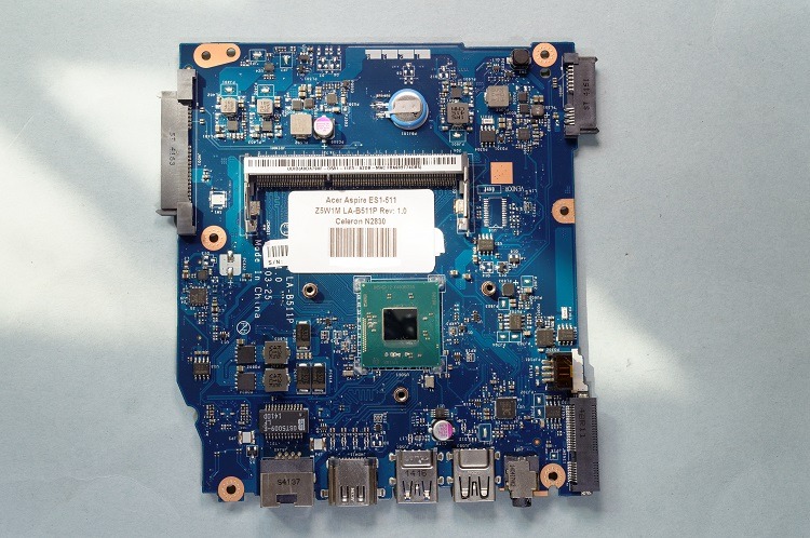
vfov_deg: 28.0
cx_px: 405
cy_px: 269
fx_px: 1079
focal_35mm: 48
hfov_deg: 41.2
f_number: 8
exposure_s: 1/13
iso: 100
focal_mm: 32
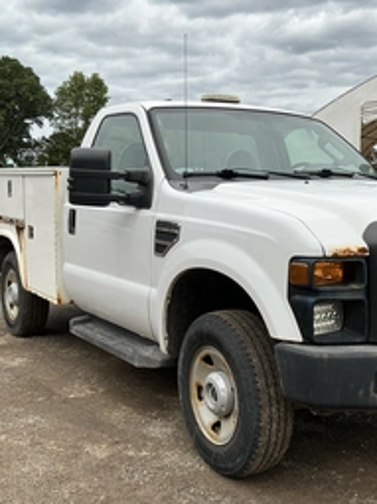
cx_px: 257
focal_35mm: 44
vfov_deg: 43.0
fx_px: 639
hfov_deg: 32.5
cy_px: 249
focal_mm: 3
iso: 25
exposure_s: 1/1279
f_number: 1.8
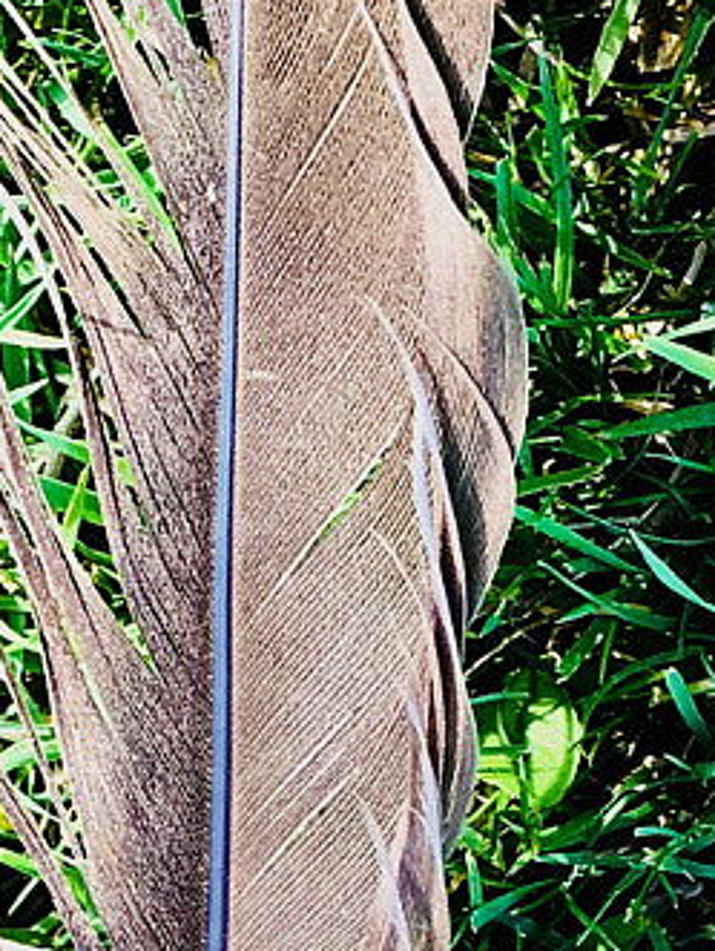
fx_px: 3848
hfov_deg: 10.6
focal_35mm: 140
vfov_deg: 13.6
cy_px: 1178
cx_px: 299
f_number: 2.2
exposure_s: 1/101
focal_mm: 4.15
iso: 25
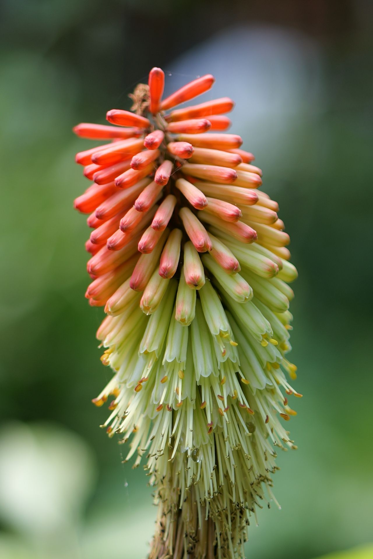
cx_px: 186
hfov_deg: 8.8
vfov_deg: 13.2
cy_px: 280
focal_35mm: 156
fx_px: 2424
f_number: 1.8
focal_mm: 50
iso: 100
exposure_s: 1/320
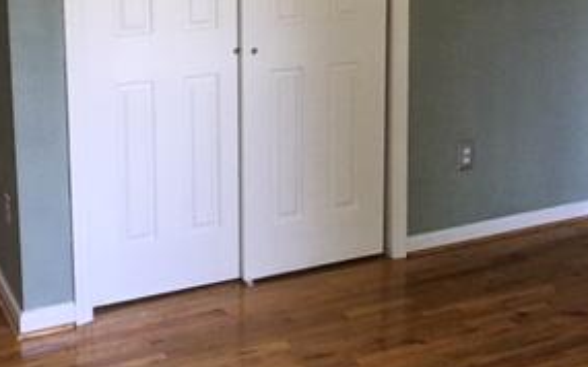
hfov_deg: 29.4
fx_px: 1106
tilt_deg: -10.3
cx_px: 423
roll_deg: -1.5
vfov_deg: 18.5
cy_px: 29
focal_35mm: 69
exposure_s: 1/33
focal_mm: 4.15
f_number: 2.2
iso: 64
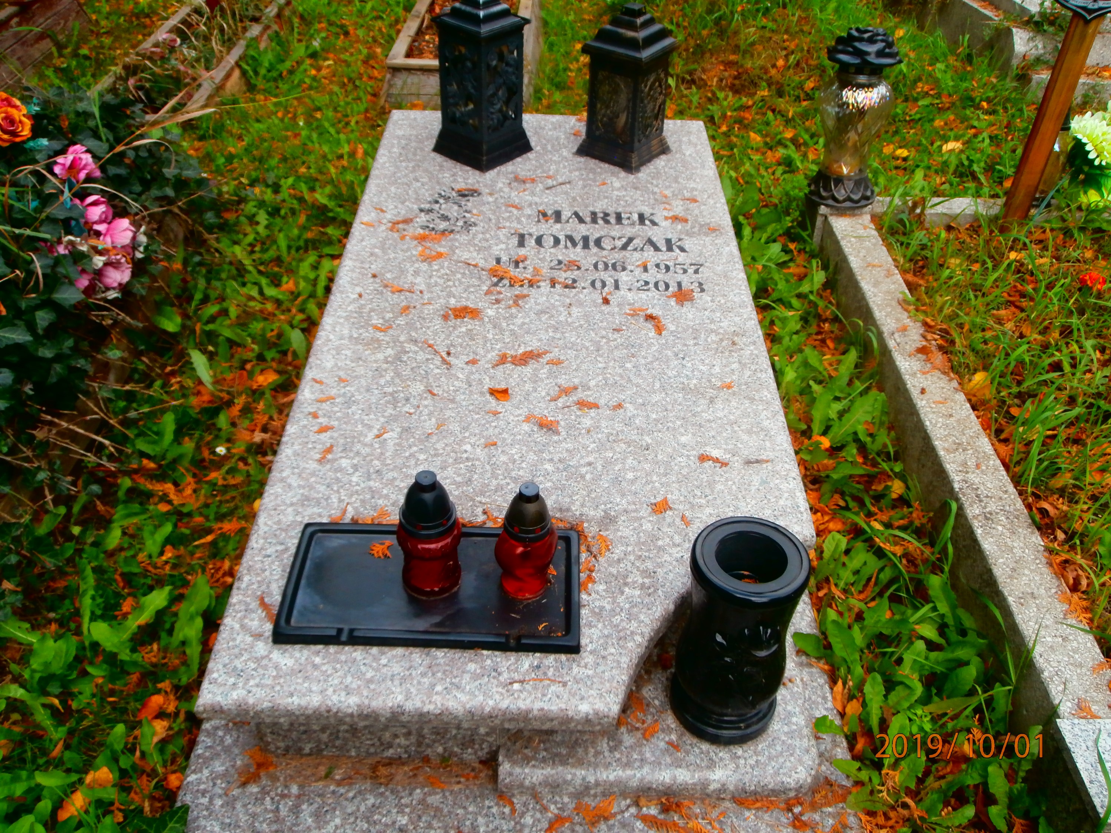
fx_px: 963
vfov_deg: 46.8
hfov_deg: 60.0
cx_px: 556
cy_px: 416
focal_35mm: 30
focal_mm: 5.36
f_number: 3.5
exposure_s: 1/250
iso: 100
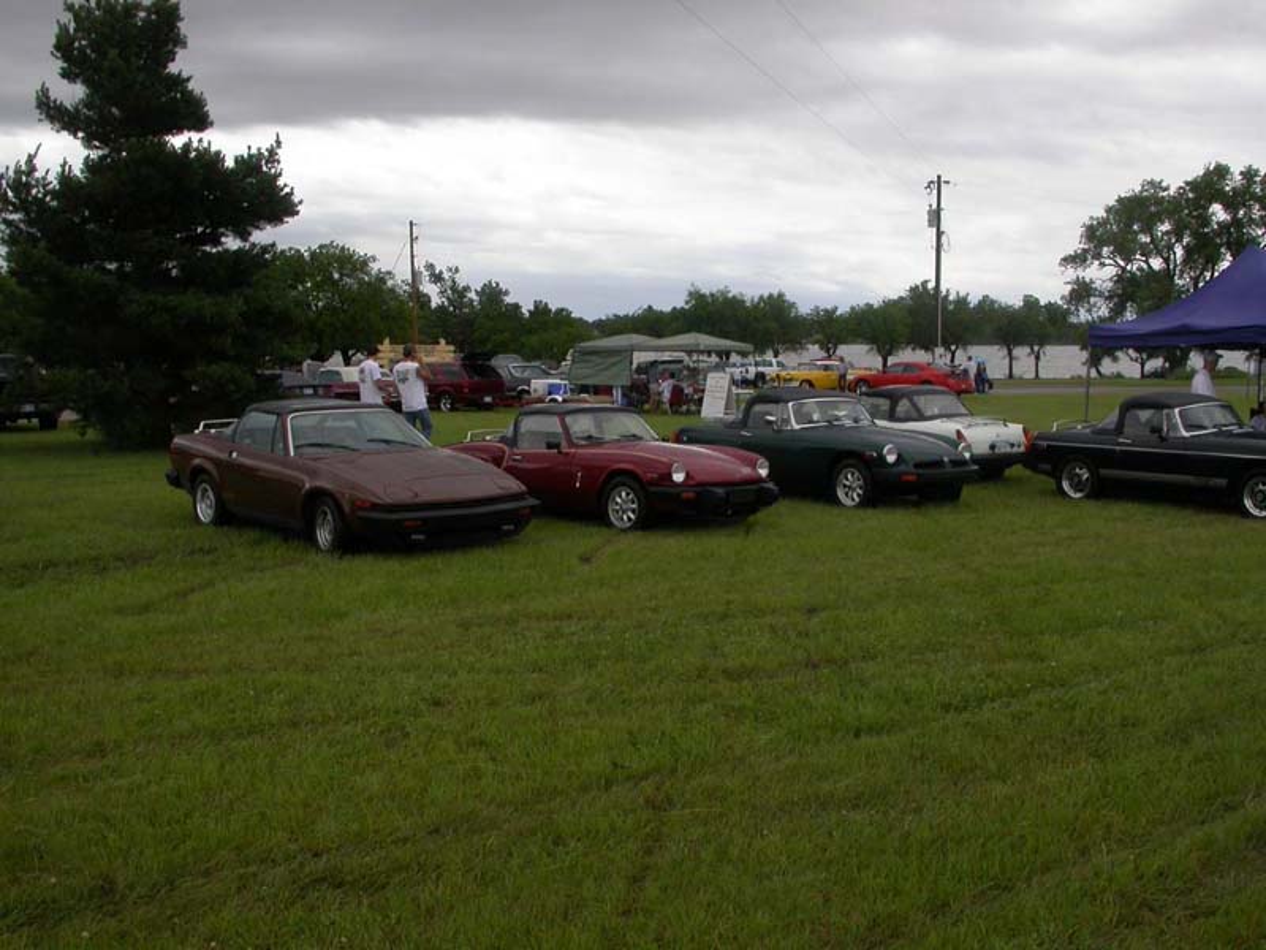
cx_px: 633
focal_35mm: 38
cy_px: 475
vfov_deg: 37.7
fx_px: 1390
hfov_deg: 49.0
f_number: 7.5
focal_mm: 7.85
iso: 100
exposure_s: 1/272
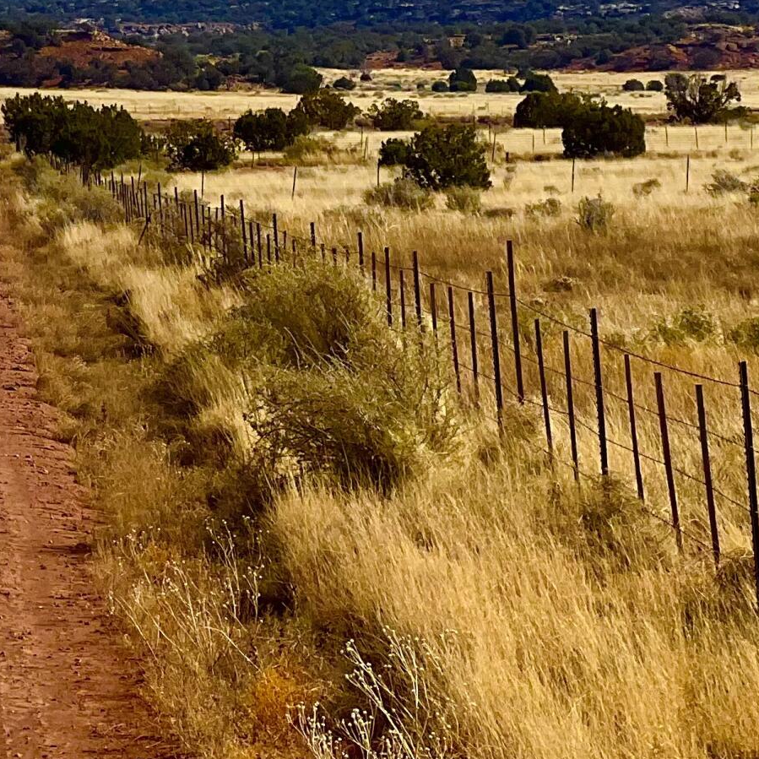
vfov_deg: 7.7
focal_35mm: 227
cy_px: -97
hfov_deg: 7.6
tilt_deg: +1.6
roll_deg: +0.3
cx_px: -129
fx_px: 5631
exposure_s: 1/1698
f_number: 2.8
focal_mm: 9
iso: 32
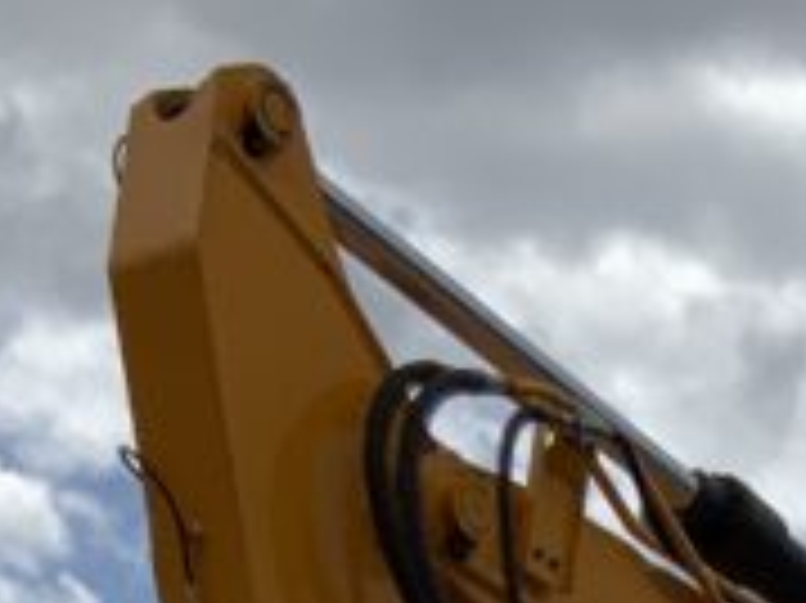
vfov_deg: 8.1
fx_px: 3863
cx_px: 1247
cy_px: 1570
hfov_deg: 11.4
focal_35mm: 166
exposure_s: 1/3788
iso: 20
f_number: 1.8
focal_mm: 3
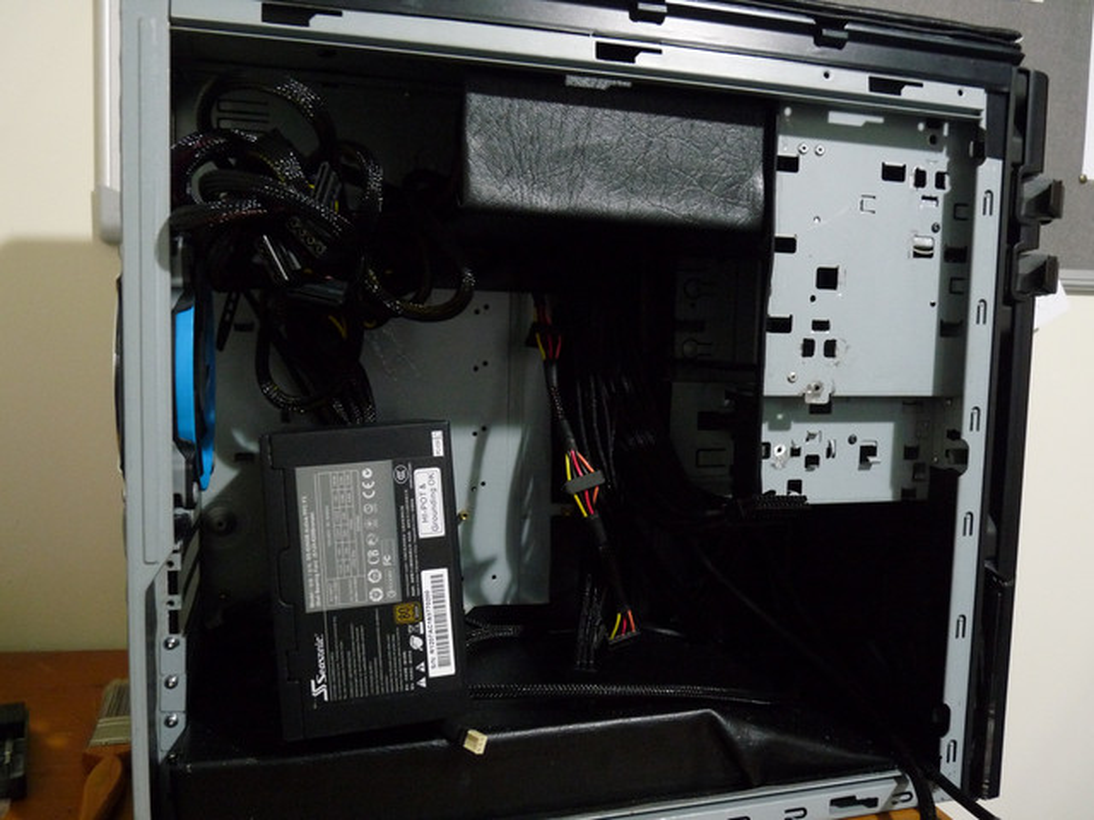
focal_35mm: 27
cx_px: 547
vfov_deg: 51.4
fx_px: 853
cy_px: 410
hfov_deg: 65.3
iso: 400
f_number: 2.8
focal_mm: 4.8
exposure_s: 1/6
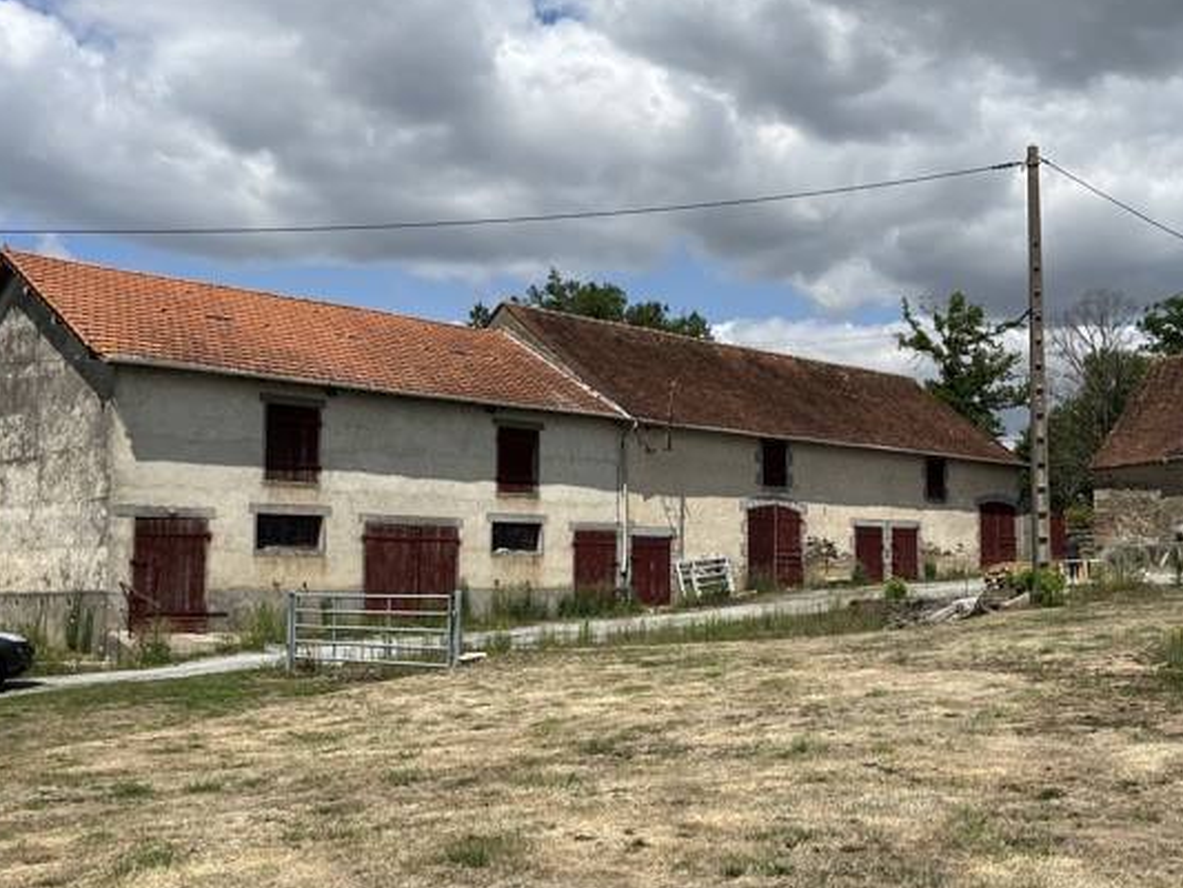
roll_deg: +0.5
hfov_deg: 46.8
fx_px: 1333
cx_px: 828
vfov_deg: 36.8
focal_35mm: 39
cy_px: 475
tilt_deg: +4.3
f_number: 1.6
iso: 50
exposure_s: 1/5848
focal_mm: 5.1
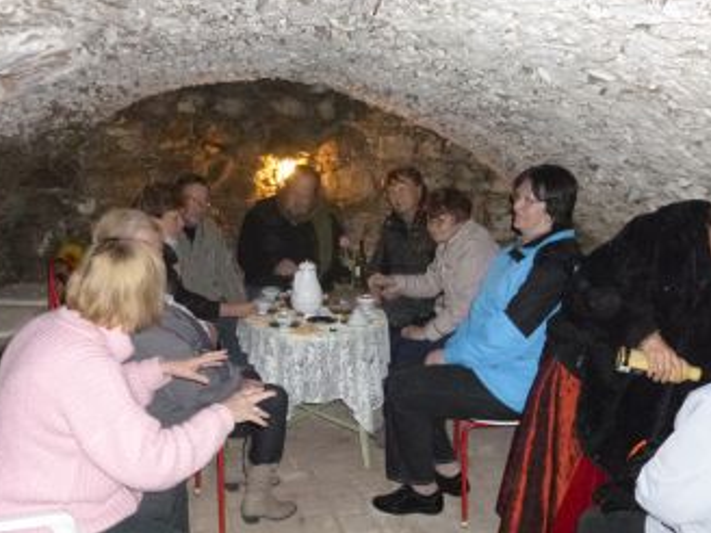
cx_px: 366
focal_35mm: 39
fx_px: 801
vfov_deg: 36.7
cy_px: 306
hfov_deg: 47.9
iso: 800
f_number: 2.9
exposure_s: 1/60
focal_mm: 5.7
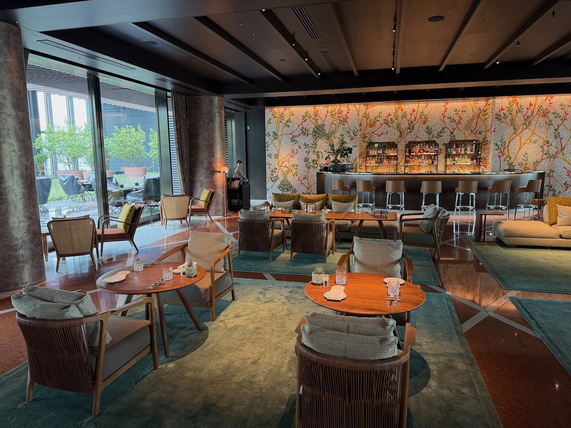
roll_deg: +1.2
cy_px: 214
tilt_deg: -8.6
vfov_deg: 56.8
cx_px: 286
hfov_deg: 71.6
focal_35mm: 24
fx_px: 396
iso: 200
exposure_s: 1/90
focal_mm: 6.76
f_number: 1.78
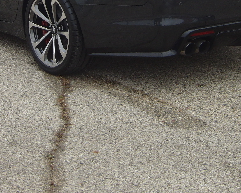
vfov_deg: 15.9
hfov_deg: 20.3
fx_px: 670
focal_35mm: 94
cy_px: -23
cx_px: 92
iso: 100
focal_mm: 7.1
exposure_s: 1/60
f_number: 3.8
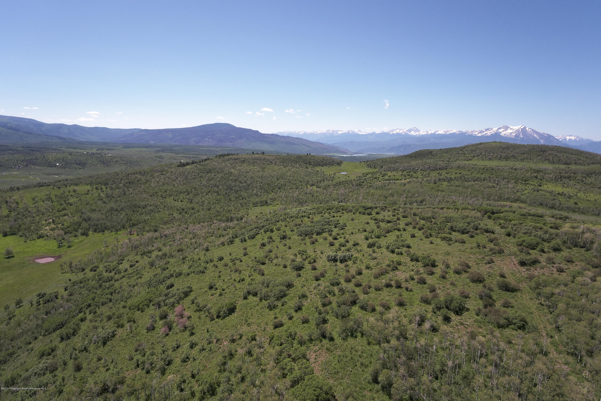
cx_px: 300
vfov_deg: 36.9
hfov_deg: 53.1
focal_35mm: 36
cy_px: 200
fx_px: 601
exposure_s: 1/60
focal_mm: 36
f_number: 10
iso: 100
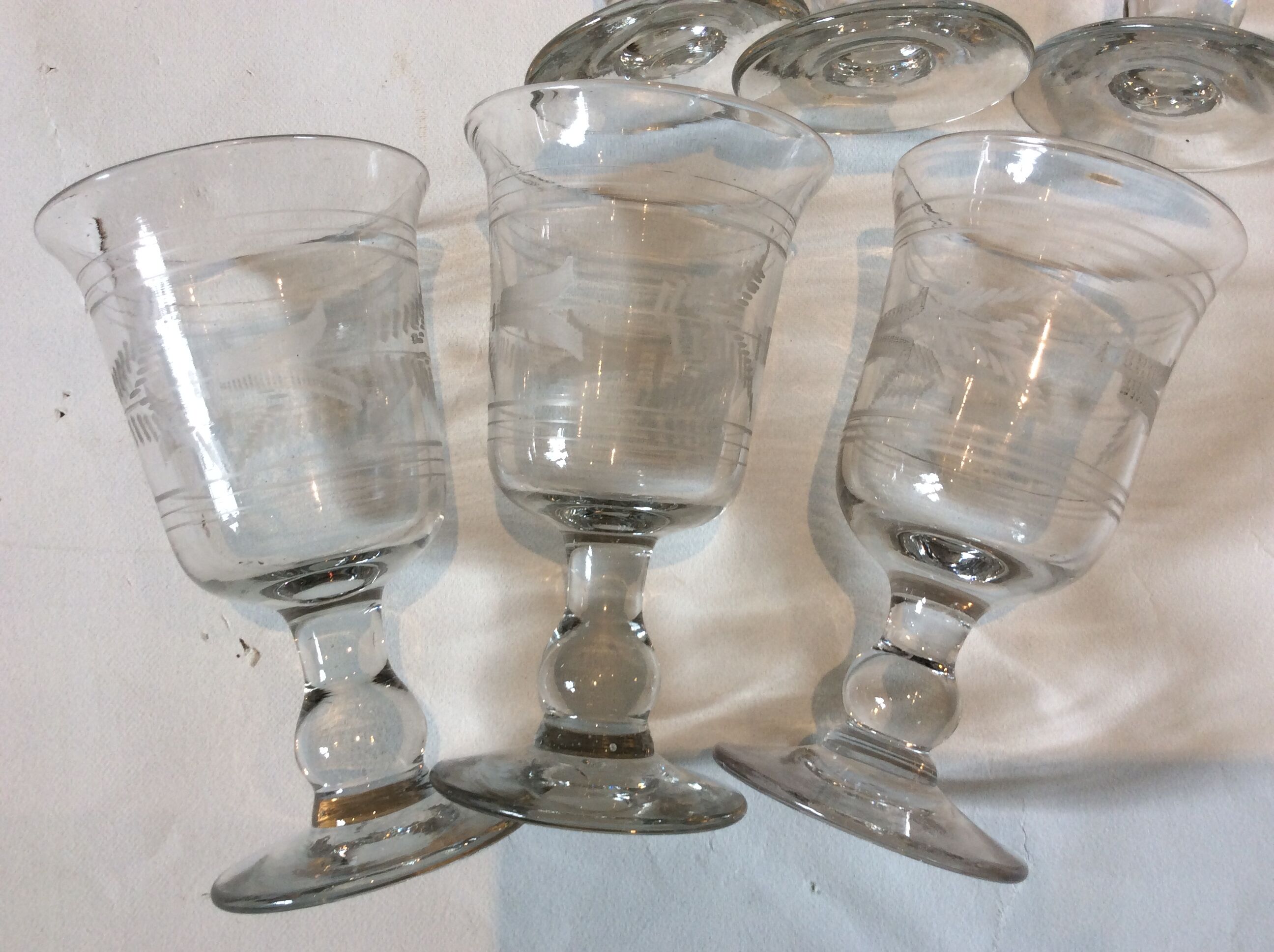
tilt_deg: -84.0
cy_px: 476
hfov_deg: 56.9
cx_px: 637
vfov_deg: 44.1
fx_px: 1176
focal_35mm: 32
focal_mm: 3.3
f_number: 2.4
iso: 32
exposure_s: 1/33
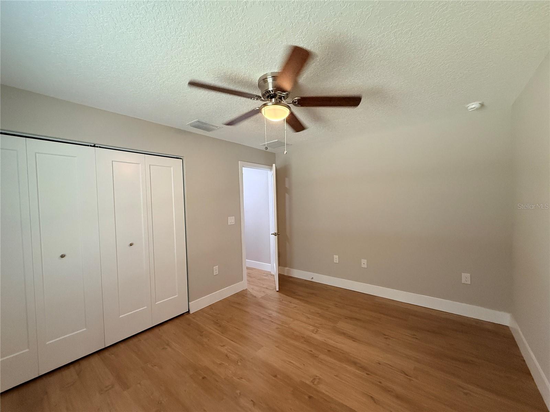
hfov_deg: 102.1
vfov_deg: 85.7
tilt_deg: -0.4
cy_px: 206
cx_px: 275
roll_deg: +1.1
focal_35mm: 14
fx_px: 222
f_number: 2.2
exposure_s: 1/120
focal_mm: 2.22
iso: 640
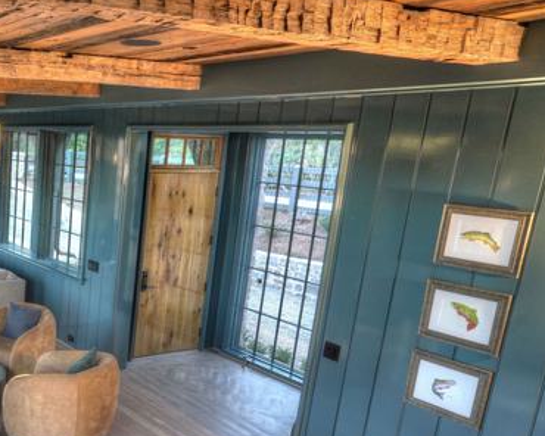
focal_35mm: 37
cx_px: -46
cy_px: 287
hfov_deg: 40.3
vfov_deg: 39.7
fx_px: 597
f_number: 8
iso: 500
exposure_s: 1/25
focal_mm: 18
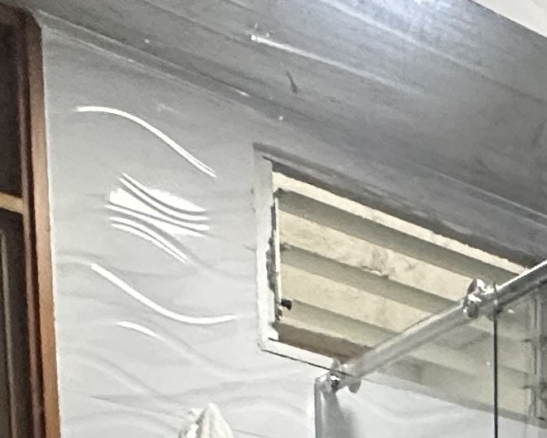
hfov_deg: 19.0
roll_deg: -3.3
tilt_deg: -6.8
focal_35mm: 82
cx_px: 924
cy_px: 1037
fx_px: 1328
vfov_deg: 13.7
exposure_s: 1/120
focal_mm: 2.22
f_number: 2.2
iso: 320
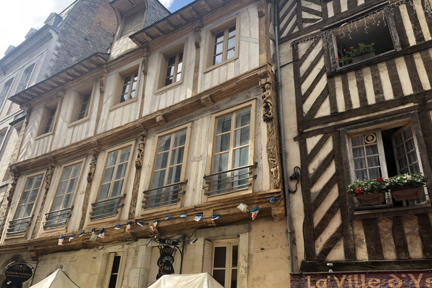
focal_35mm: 30
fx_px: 360
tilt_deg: +28.4
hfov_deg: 61.9
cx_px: 218
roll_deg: -3.0
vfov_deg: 43.6
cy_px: 141
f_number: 1.8
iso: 20
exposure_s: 1/486
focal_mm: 4
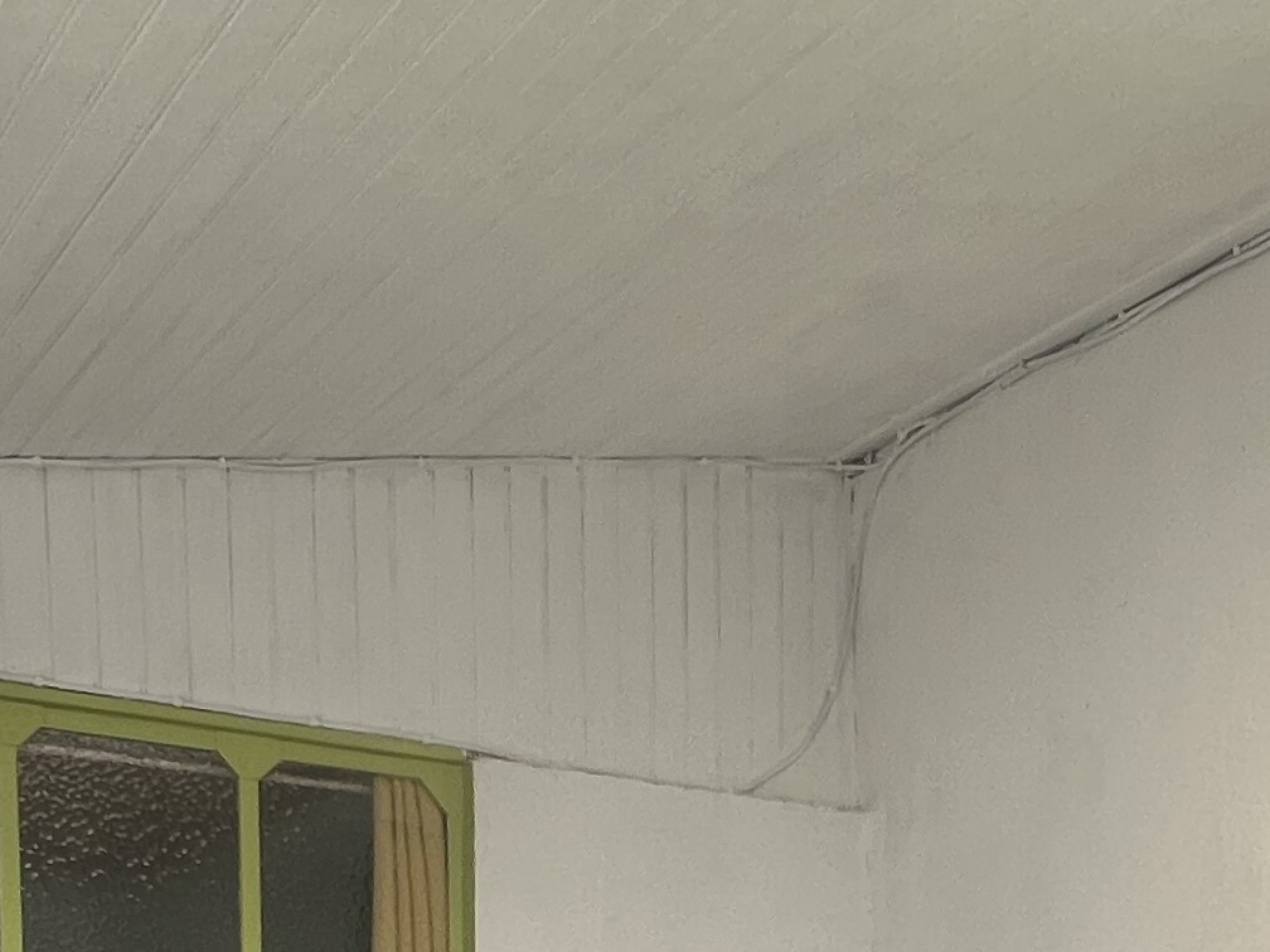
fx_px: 1908
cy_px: 1428
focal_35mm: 52
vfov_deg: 22.8
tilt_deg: -4.2
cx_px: 756
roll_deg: +0.6
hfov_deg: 36.7
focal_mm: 1.57
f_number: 1.8
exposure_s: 1/197
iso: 32
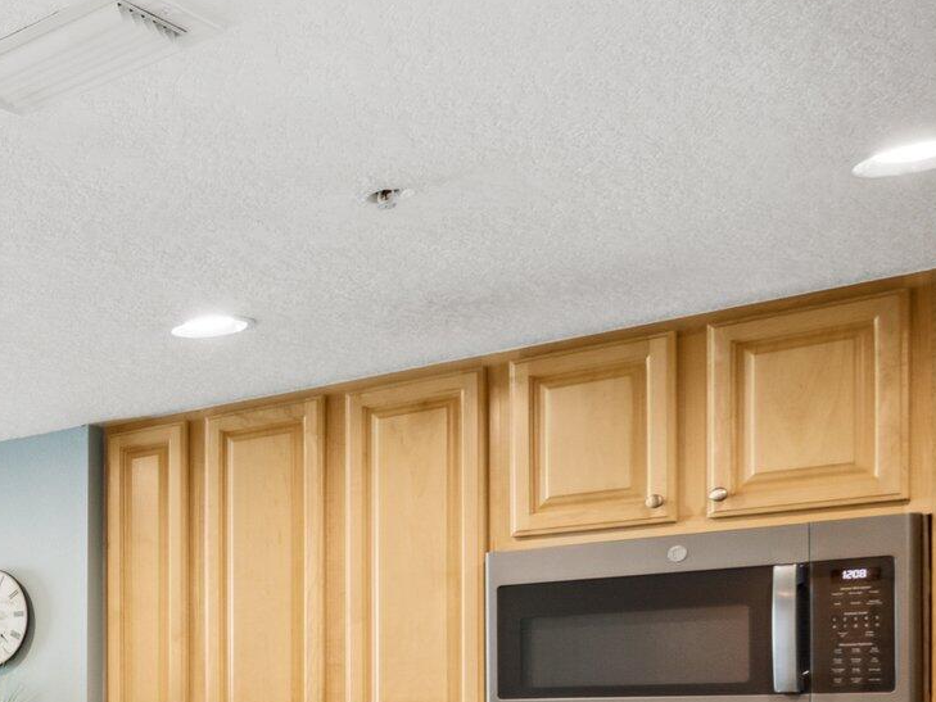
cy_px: 755
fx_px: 1460
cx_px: -362
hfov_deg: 27.7
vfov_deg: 25.3
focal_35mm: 54
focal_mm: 20
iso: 500
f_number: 10
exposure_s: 1/60
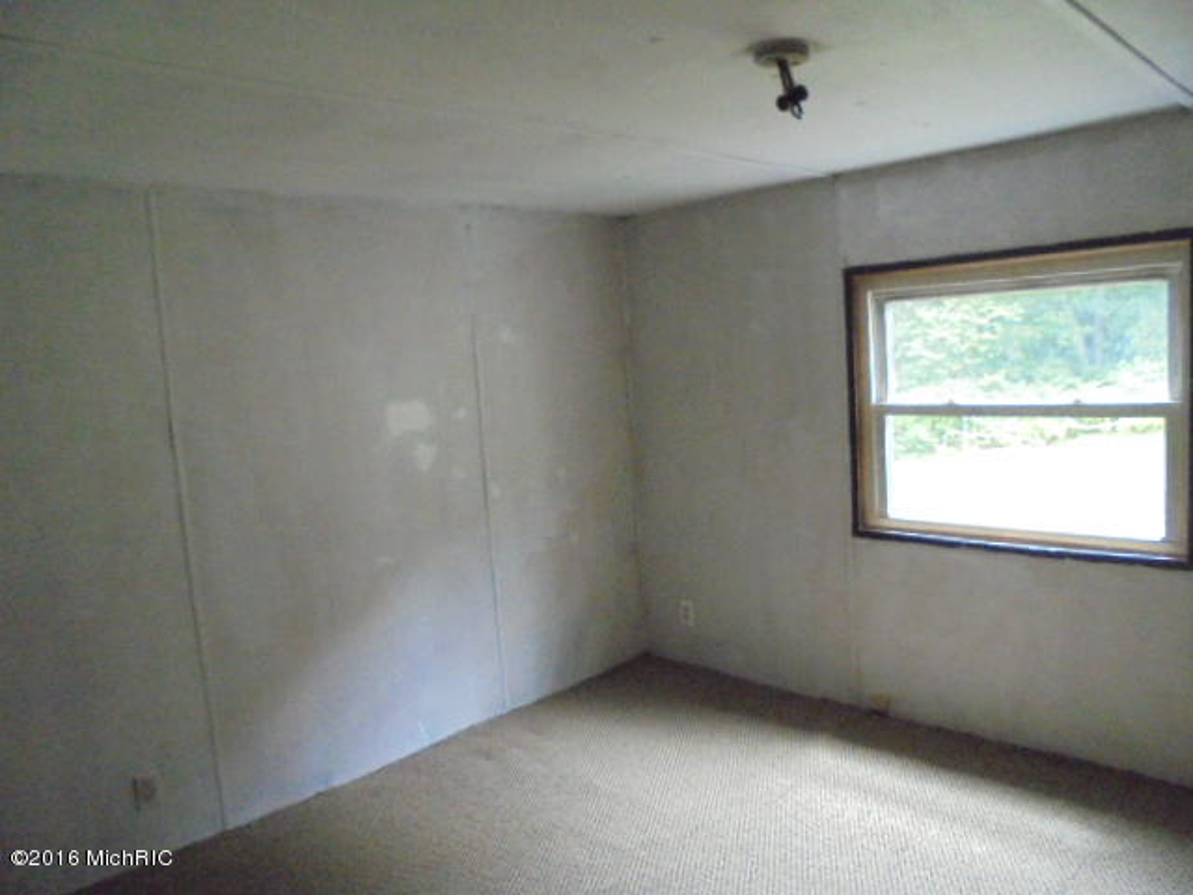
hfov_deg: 67.3
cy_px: 448
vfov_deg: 53.1
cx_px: 596
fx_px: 896
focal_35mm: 26
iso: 800
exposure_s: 1/80
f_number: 3.5
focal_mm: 4.6
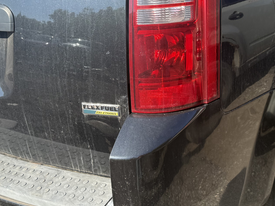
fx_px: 429
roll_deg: +2.7
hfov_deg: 35.5
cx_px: 144
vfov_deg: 26.7
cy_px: 50
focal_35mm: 54
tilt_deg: -13.9
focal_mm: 6.76
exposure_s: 1/1464
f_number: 1.78
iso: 80
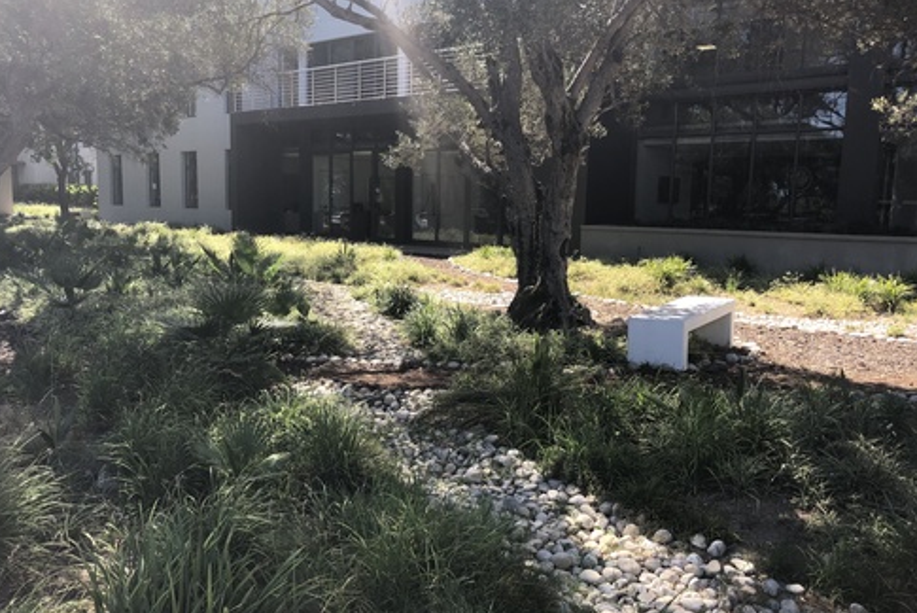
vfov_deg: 43.7
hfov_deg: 61.9
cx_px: 459
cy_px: 306
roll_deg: -1.1
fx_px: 765
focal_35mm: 30
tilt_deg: -10.1
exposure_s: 1/585
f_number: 1.8
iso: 20
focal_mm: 3.99
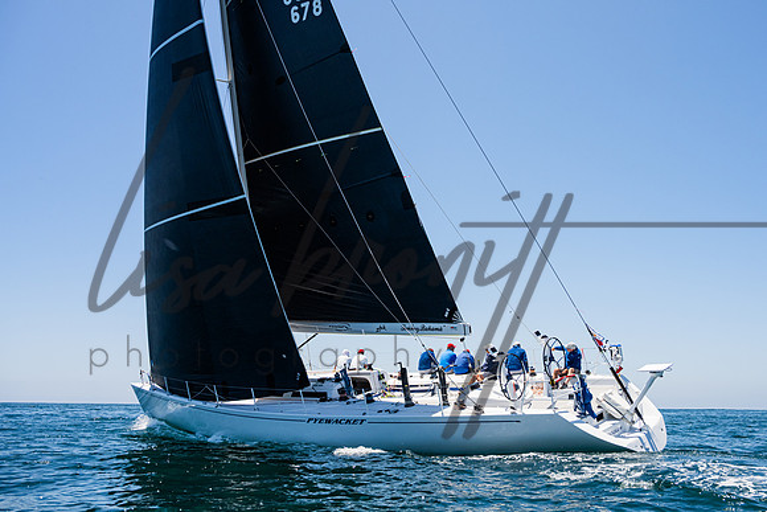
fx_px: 693
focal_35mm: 33
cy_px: 219
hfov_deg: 57.7
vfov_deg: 40.4
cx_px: 439
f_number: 8
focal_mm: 28
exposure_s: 1/2000
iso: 500
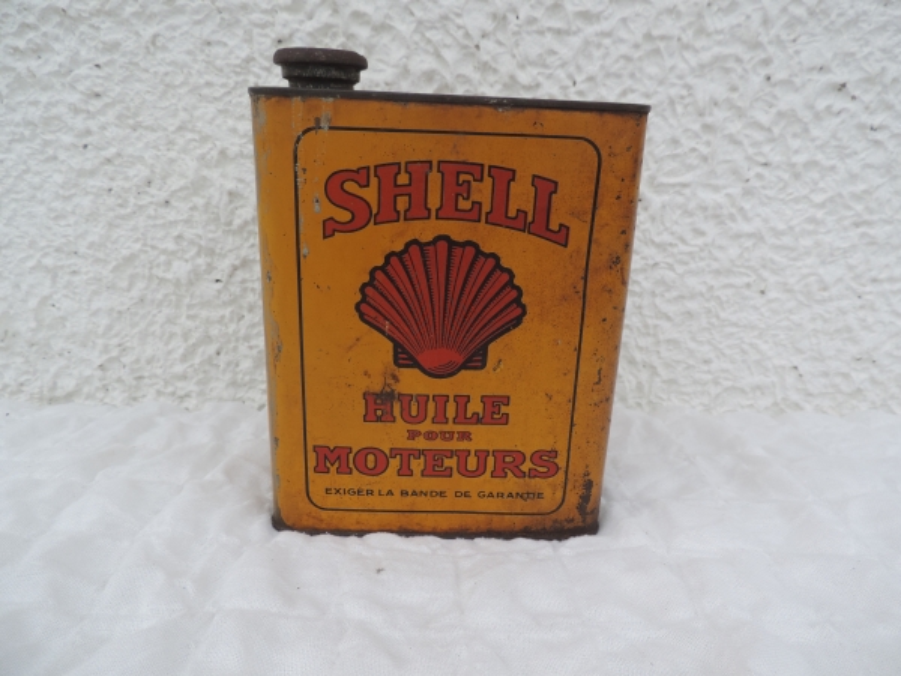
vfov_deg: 56.8
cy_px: 338
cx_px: 450
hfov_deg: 71.6
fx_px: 625
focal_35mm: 24
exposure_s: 1/400
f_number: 3
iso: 80
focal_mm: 4.3
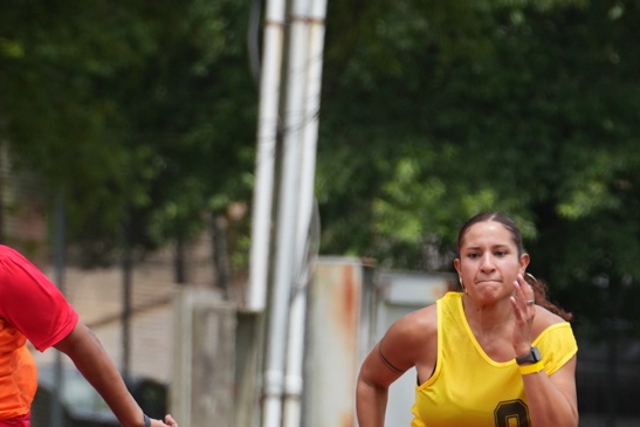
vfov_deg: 1.5
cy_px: 524
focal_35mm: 947
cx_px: 342
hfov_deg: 2.2
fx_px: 16839
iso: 125
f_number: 4
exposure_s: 1/1000
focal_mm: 180
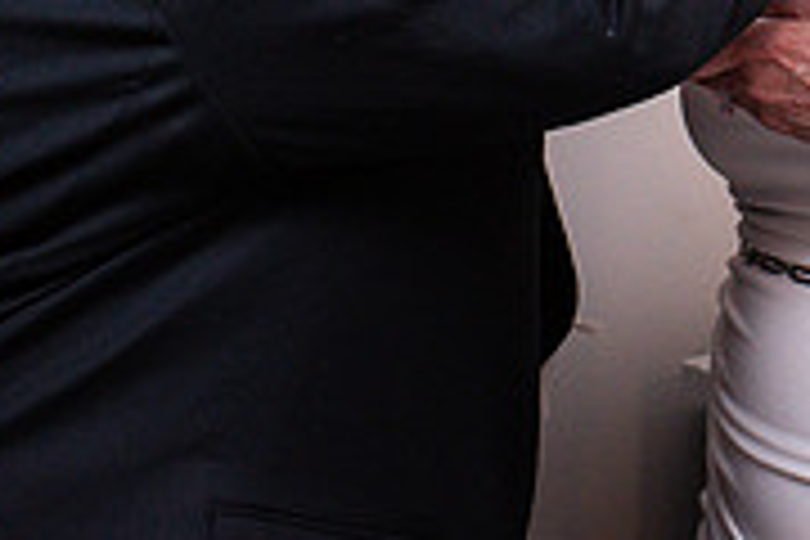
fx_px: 2542
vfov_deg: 11.5
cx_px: 986
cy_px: -317
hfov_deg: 17.2
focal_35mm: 113
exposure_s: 1/200
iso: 2500
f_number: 5.6
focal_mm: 35
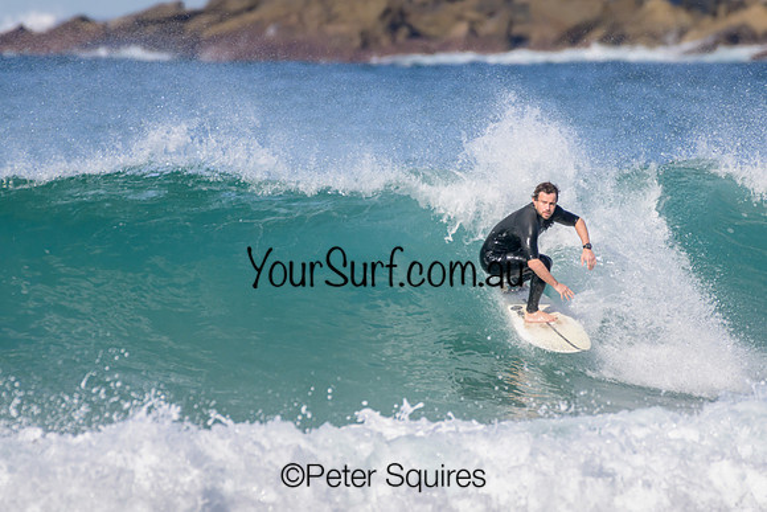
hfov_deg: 1.9
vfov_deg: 1.3
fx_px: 23357
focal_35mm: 1096
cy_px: 249
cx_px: 418
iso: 900
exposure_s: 1/2000
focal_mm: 1000
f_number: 11
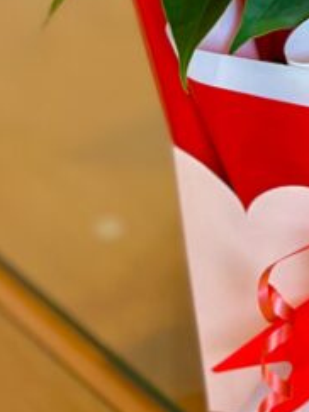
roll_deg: -1.6
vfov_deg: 9.4
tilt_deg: -12.4
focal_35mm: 202
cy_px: -290
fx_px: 2406
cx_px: 377
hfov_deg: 7.3
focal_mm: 6.86
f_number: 1.78
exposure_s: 1/120
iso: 160
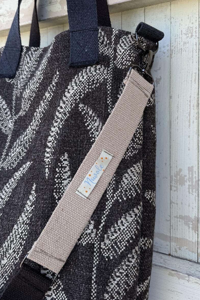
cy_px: 114
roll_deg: +4.3
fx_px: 267
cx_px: 111
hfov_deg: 41.1
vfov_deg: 58.1
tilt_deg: -6.6
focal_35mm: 32
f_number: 1.78
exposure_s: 1/547
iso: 80
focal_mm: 6.76
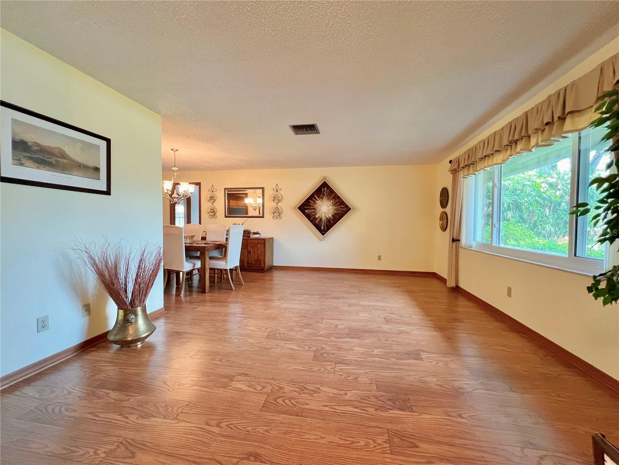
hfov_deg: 106.2
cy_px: 232
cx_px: 310
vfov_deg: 89.9
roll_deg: -1.0
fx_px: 232
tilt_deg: -1.7
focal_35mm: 13
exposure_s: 1/60
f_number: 1.8
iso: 250
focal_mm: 1.57
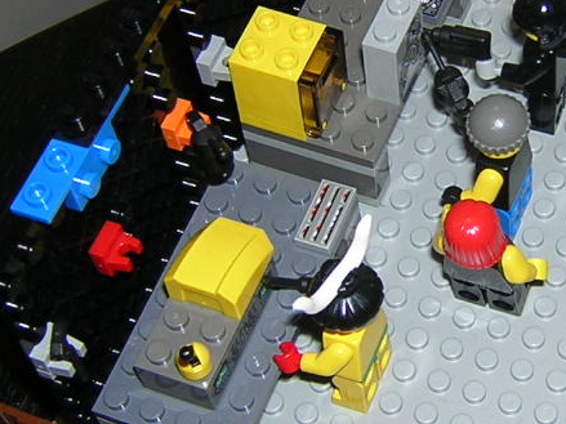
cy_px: 159
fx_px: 1373
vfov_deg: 17.5
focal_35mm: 84
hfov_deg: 22.7
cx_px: 513
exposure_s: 1/60.1
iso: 100
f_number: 2.6
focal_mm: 4.7
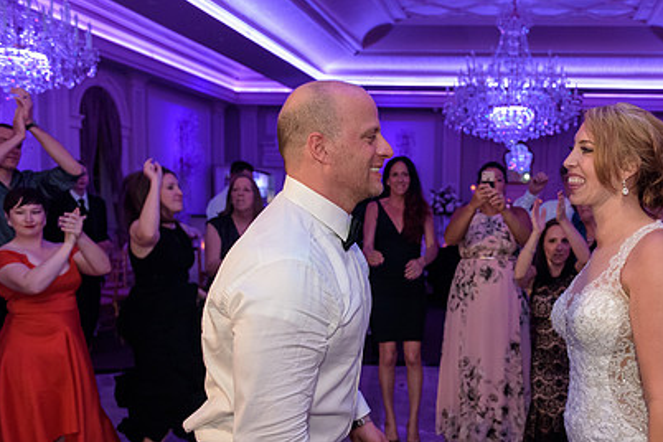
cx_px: 458
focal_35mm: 39
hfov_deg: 48.4
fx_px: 718
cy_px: 303
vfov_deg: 33.8
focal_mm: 27
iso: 3200
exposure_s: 1/125
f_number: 3.2
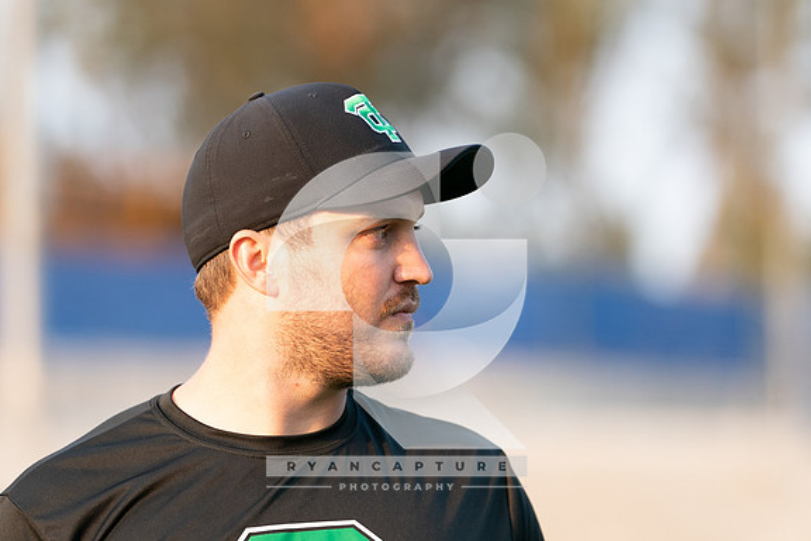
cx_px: 407
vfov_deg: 5.2
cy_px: 270
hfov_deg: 7.7
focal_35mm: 266
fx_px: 5992
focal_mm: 176
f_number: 2.8
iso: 500
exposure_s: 1/1250
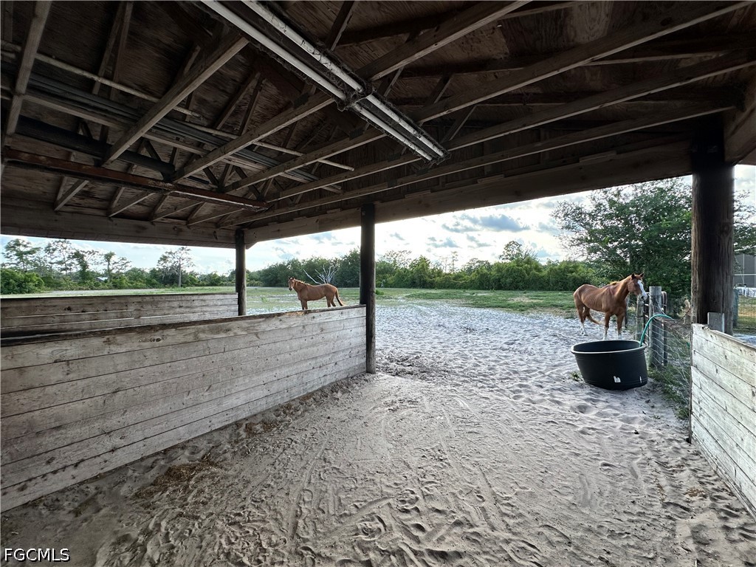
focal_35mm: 14
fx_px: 306
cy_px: 284
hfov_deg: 102.1
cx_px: 378
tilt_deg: -0.3
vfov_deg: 85.7
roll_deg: +0.3
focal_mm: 2.22
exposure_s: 1/572
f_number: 2.2
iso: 40
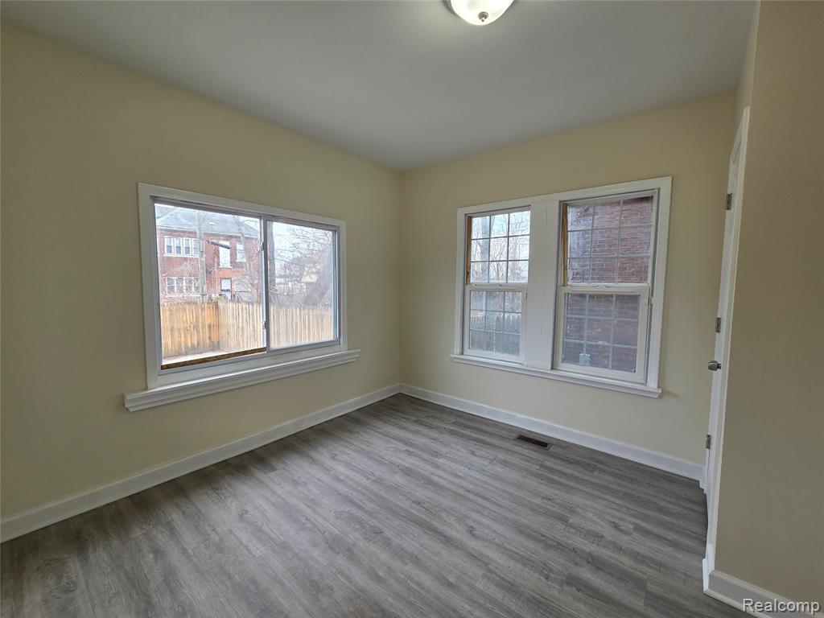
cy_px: 309
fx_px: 309
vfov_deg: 89.9
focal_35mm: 13
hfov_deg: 106.2
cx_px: 412
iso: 50
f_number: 2.2
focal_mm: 2.2
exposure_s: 1/147
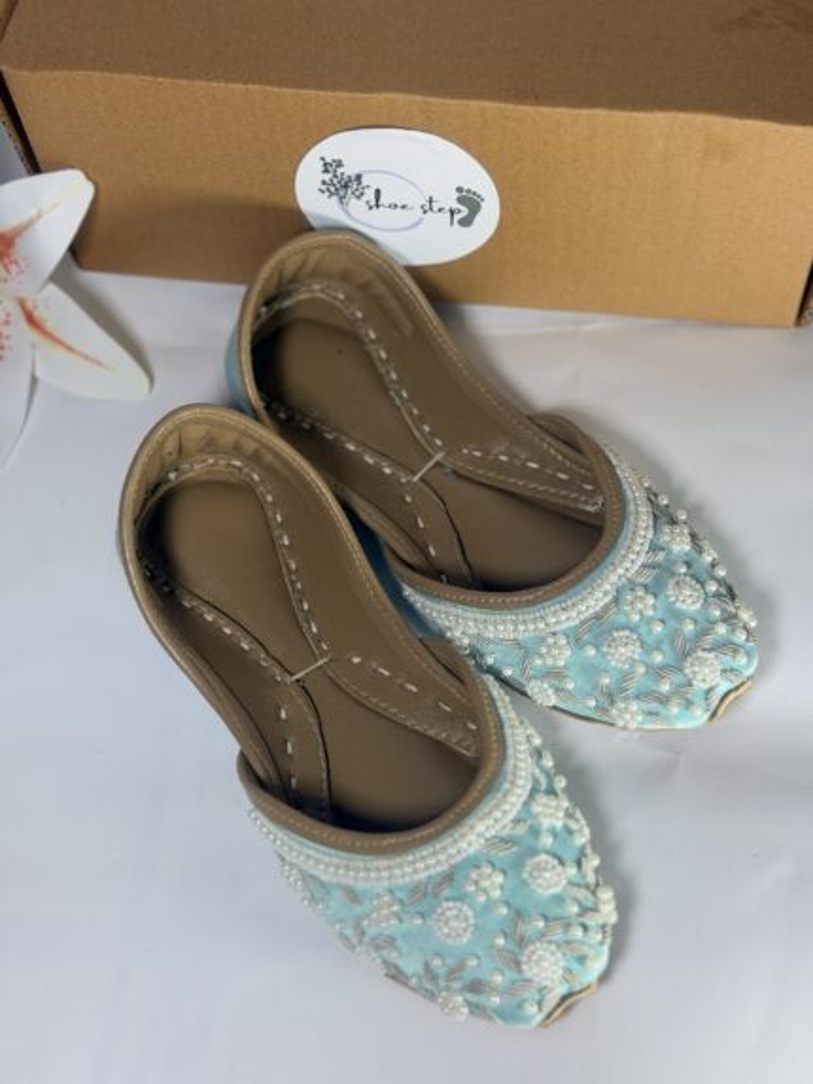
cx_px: 406
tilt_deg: -59.4
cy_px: 542
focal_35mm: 48
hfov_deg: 30.3
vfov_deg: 39.6
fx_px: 1503
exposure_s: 1/740
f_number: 1.78
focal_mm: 6.76
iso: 64
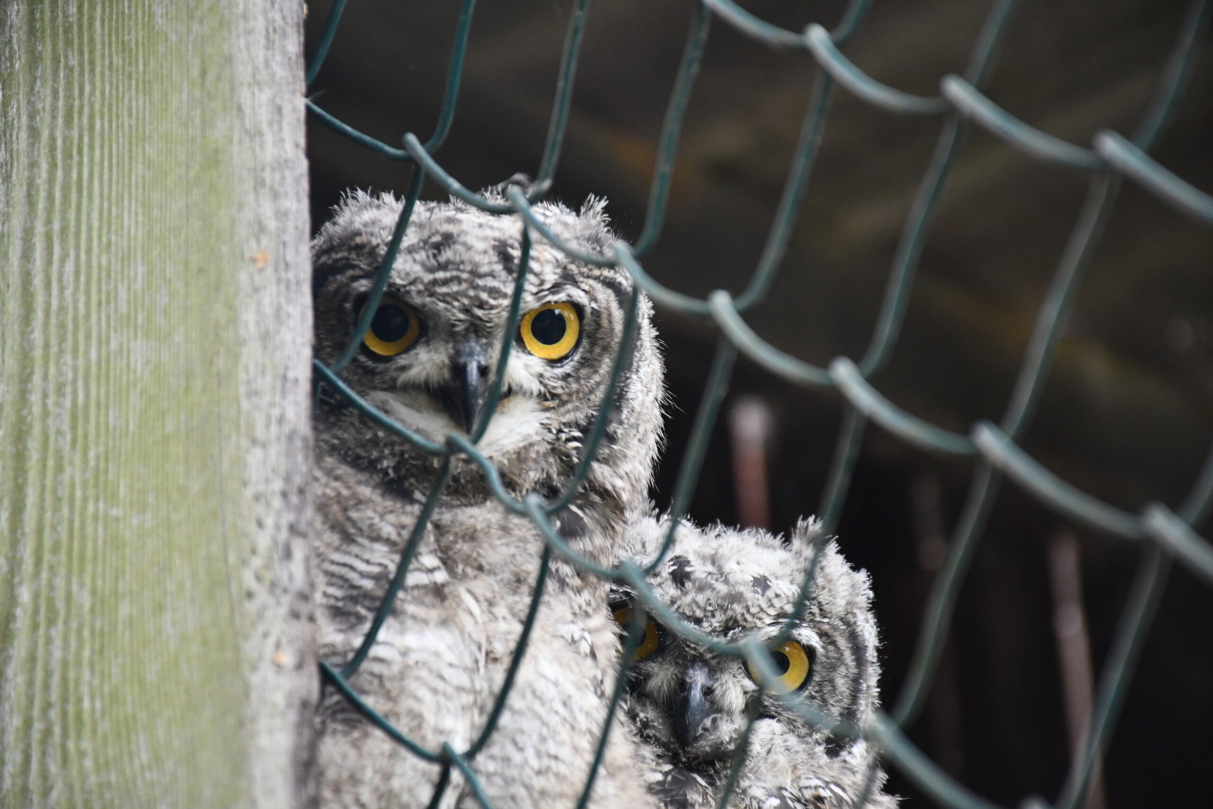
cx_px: 606
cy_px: 404
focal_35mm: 210
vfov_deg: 6.5
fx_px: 7076
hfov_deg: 9.8
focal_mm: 140
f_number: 5.6
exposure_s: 1/250
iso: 2000
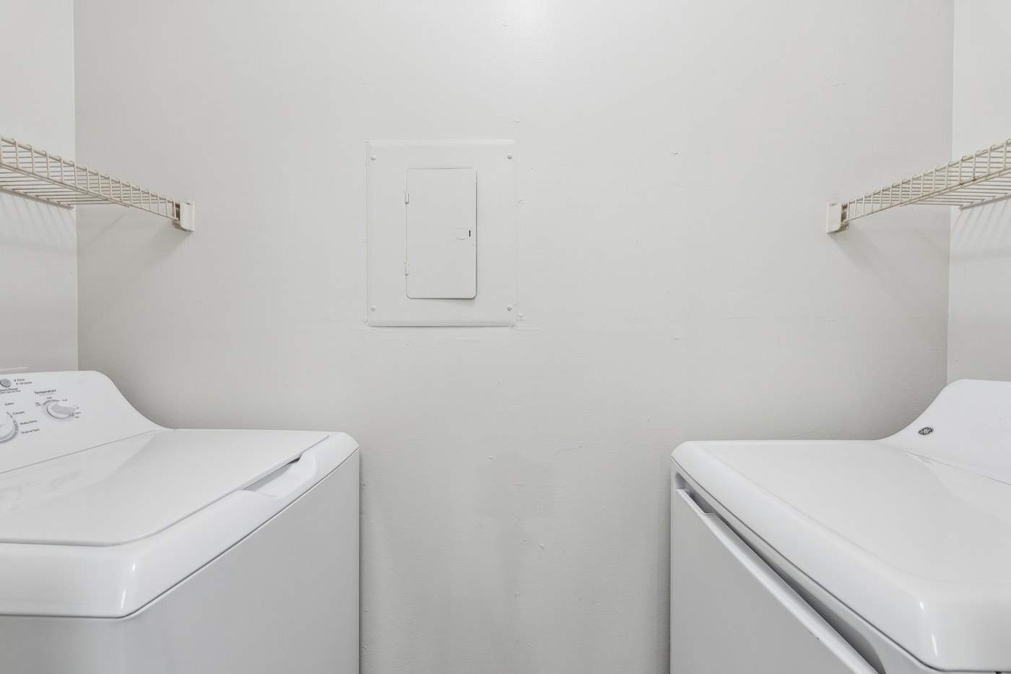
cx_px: 506
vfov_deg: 72.0
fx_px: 463
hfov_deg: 95.0
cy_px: 337
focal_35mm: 16
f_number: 8
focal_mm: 16.5
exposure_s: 1/13
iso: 400
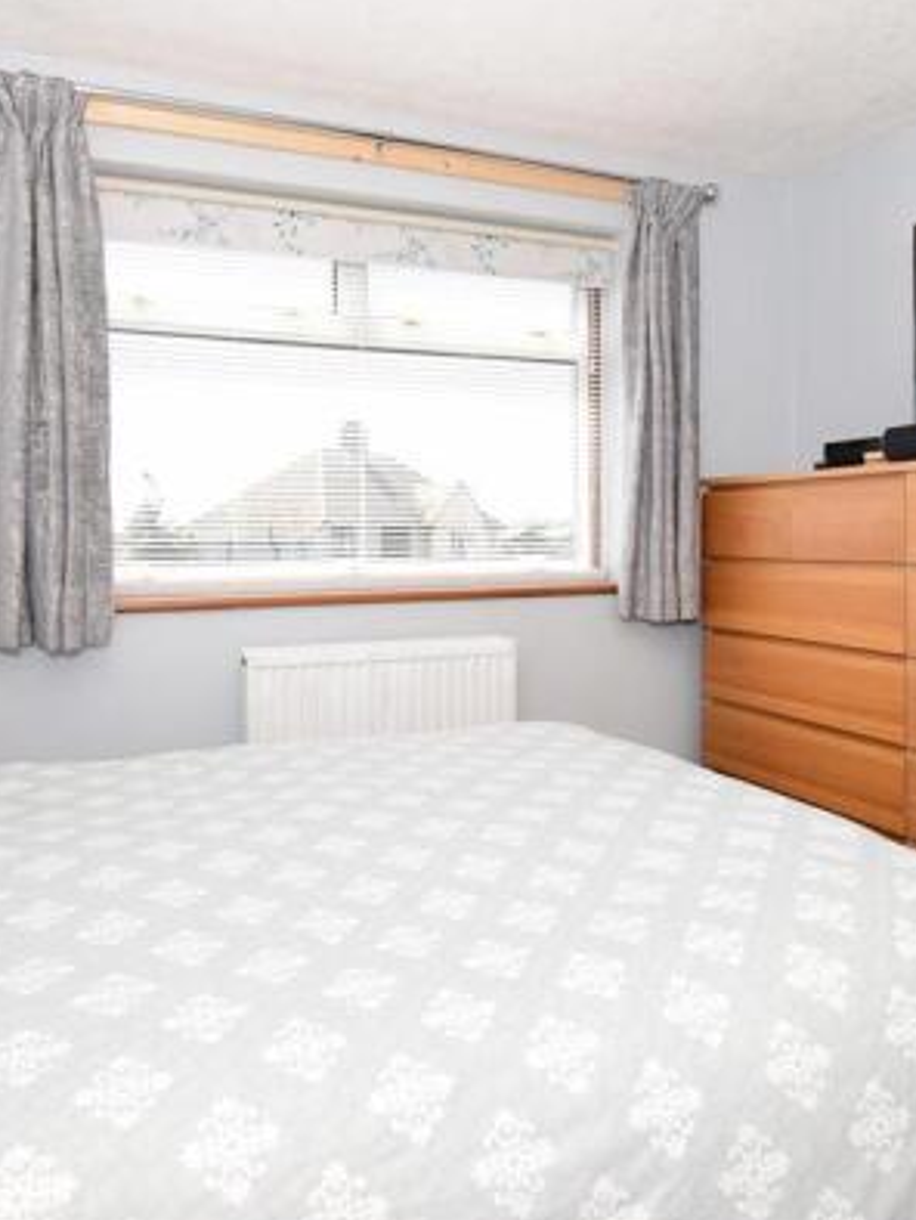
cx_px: 446
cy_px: 556
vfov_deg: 71.4
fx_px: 846
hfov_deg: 56.9
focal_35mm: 24
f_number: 8
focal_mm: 10
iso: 400
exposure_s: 1/200
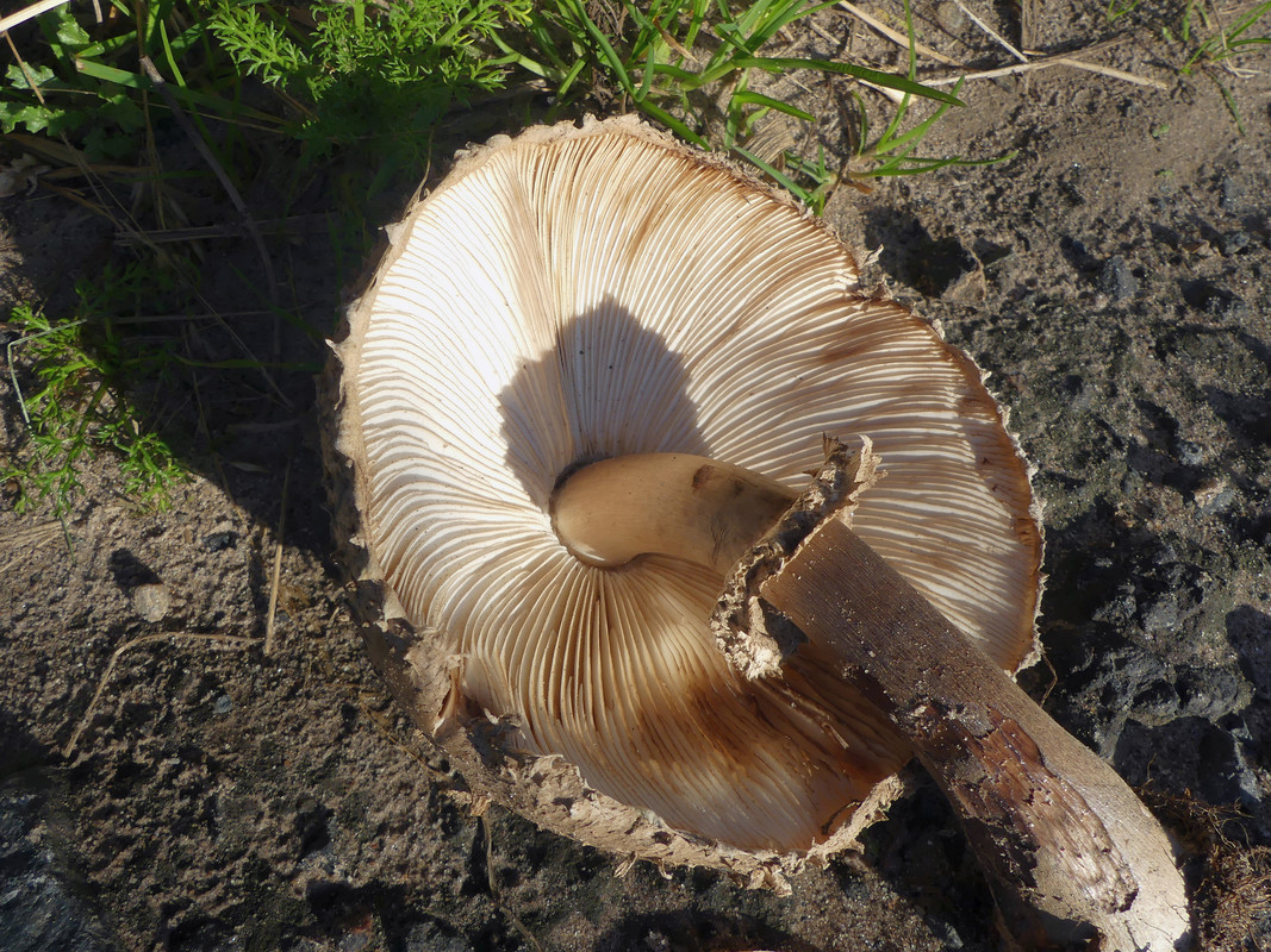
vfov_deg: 54.9
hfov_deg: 69.4
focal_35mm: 25
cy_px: 476
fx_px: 918
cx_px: 636
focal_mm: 4.5
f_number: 4
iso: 100
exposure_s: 1/640
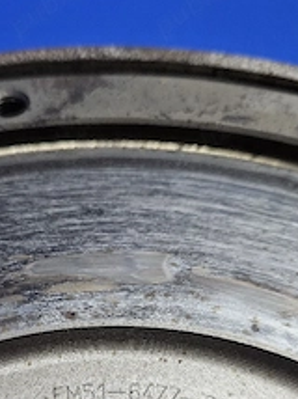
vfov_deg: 42.4
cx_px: 108
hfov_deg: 33.3
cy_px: 304
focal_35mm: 43
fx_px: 495
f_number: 1.8
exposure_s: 1/143
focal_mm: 5.4
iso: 500
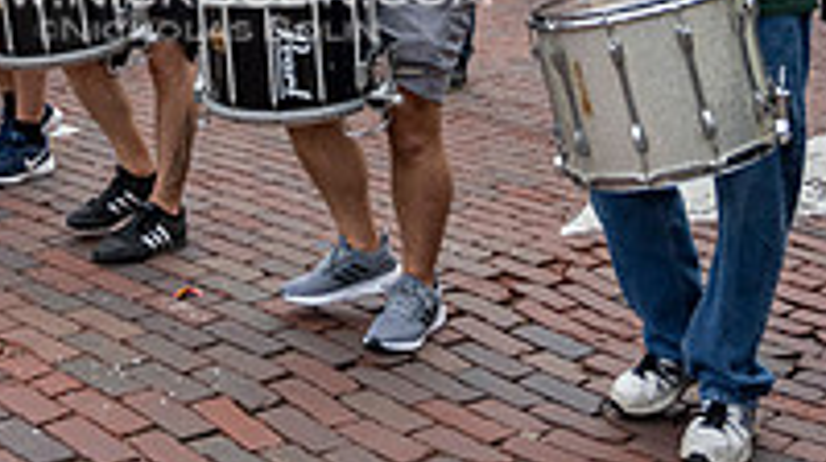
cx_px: 206
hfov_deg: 28.6
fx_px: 1597
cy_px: -155
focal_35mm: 73
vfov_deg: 15.6
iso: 1000
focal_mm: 24
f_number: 4
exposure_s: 1/1600
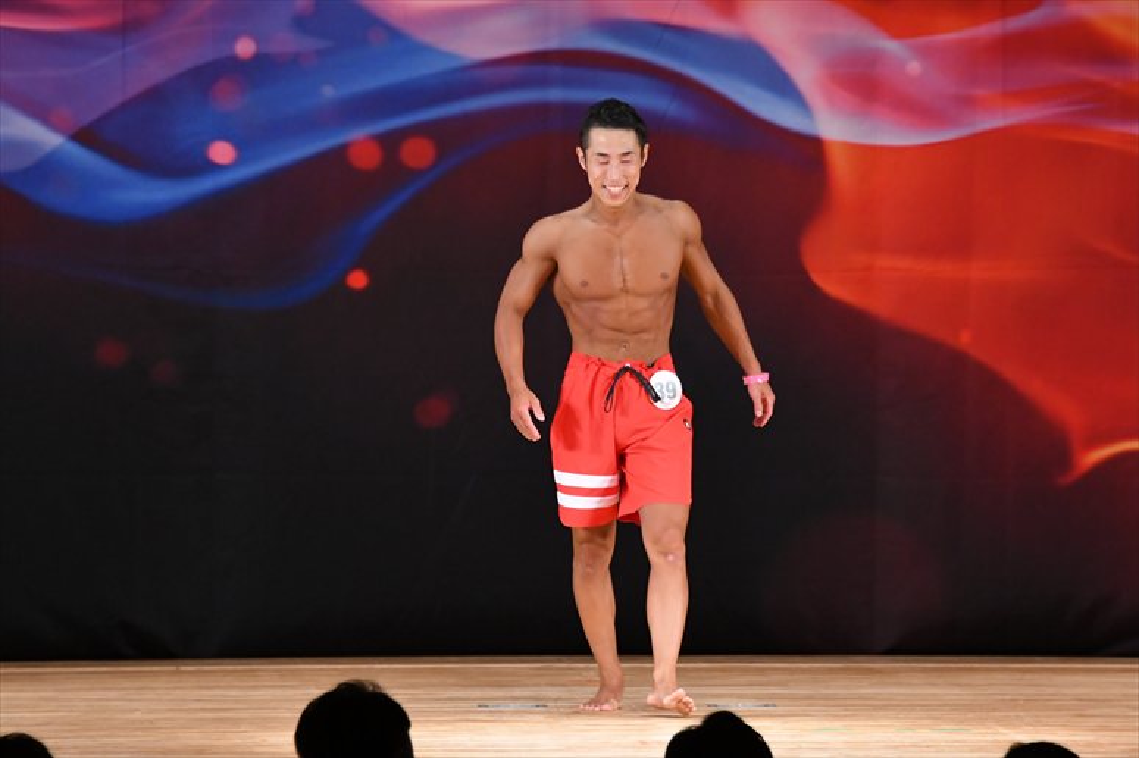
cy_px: 379
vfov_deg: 5.1
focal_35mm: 270
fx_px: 8538
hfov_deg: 7.6
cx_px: 570
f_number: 5.6
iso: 3200
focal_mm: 180
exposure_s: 1/400
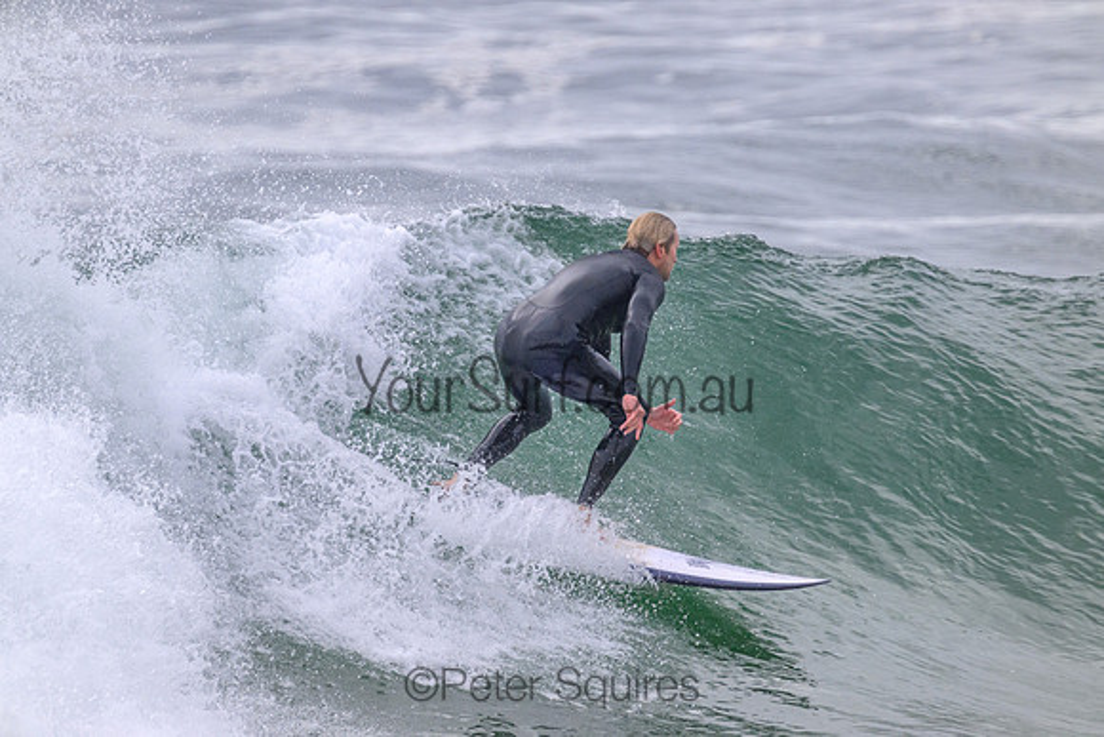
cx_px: 552
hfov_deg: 2.6
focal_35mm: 800
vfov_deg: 1.7
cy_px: 368
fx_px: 24538
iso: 1800
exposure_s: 1/1600
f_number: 11
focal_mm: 800
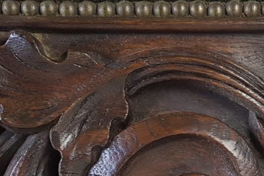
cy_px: 150
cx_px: 268
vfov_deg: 22.2
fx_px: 440
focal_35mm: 60
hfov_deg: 30.9
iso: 80
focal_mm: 4.2
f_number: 1.7
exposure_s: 1/50
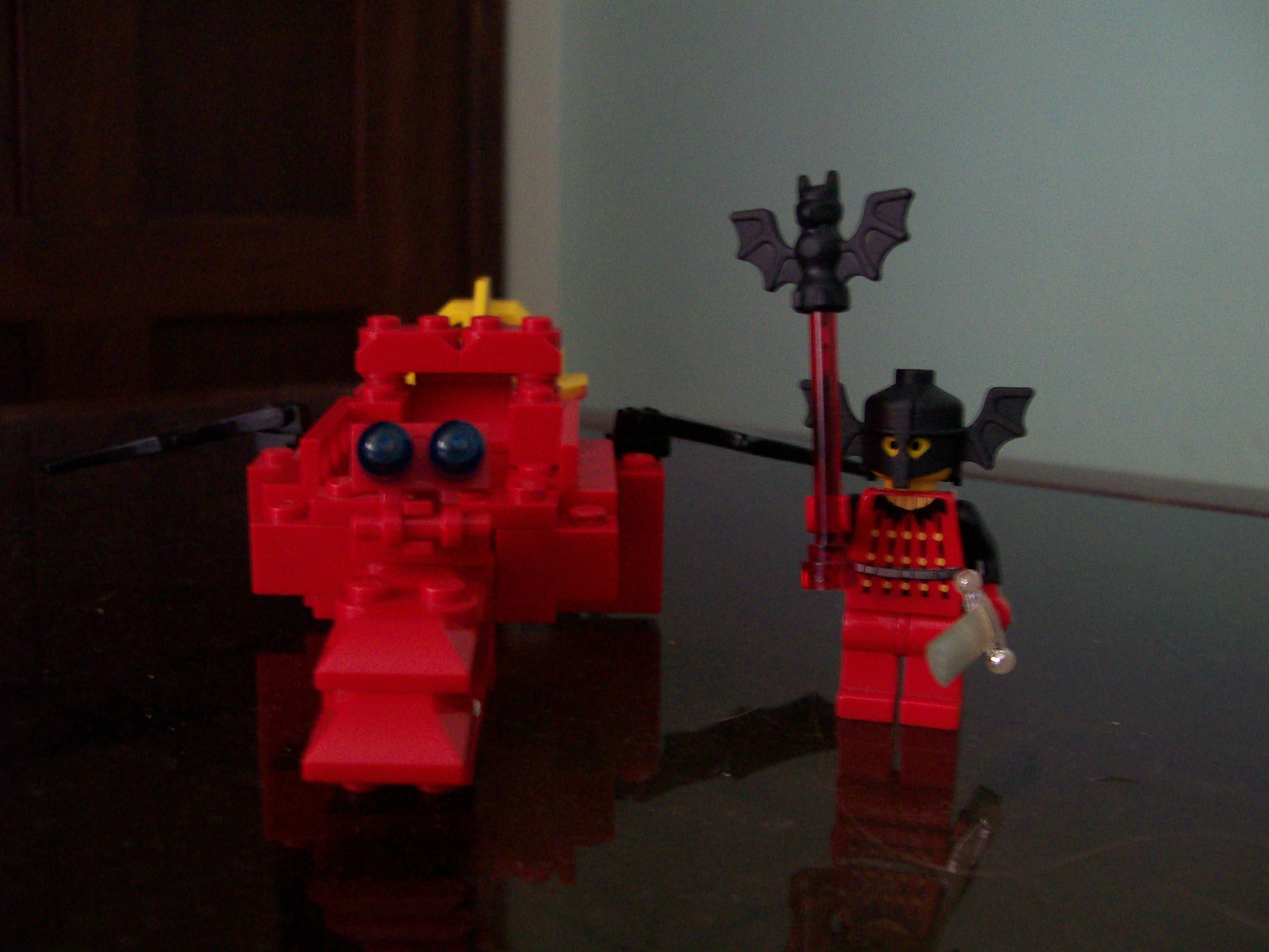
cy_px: 476
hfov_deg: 51.4
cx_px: 634
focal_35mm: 36
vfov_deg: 39.7
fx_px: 1320
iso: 160
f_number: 2.7
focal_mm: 6
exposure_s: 1/8
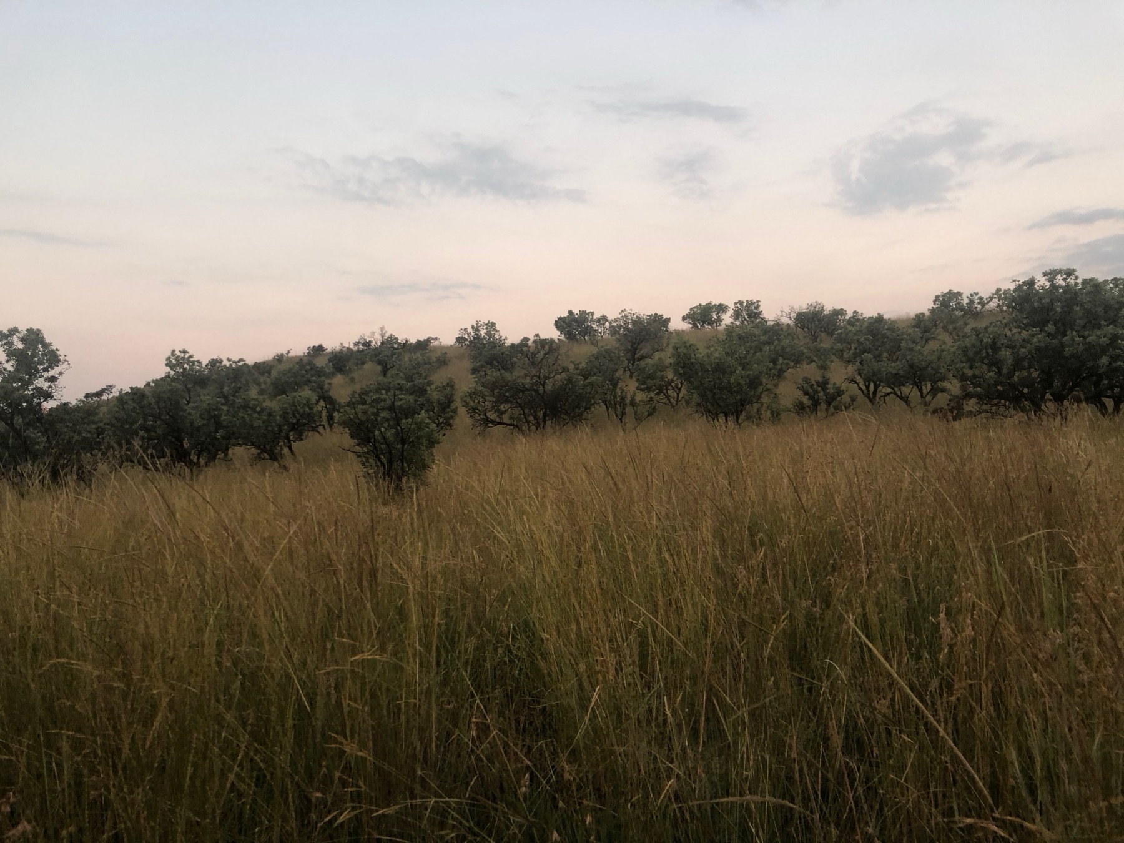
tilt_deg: +4.4
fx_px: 909
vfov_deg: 49.7
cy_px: 422
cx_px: 562
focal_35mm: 28
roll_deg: +3.4
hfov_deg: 63.4
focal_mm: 4
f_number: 1.8
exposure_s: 1/25
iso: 40
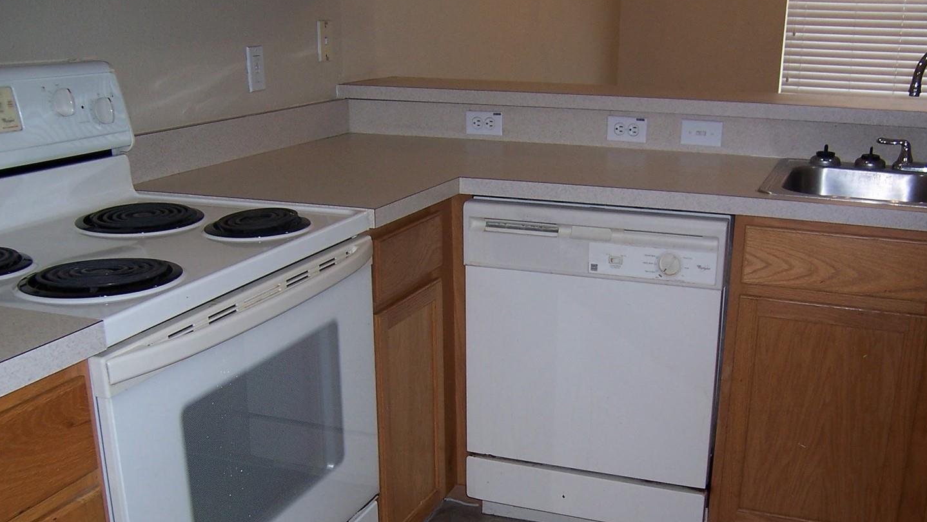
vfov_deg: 29.3
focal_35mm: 40
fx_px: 983
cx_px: 500
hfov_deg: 50.4
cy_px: 377
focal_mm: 5.5
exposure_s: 1/60
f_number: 2.8
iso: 80
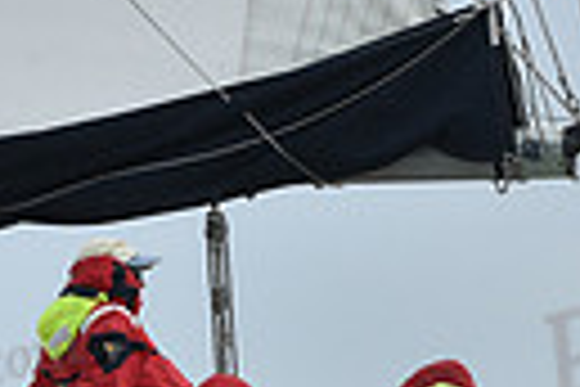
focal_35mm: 314
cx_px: 315
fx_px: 5058
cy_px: 583
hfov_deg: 6.6
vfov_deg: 4.4
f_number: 8
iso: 250
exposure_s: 1/800
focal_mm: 70
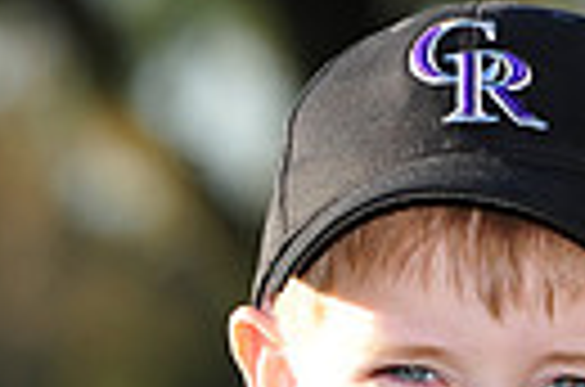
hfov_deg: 3.9
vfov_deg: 2.5
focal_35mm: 536
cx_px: 382
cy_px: 477
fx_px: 8689
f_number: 4.5
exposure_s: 1/640
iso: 200
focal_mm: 120
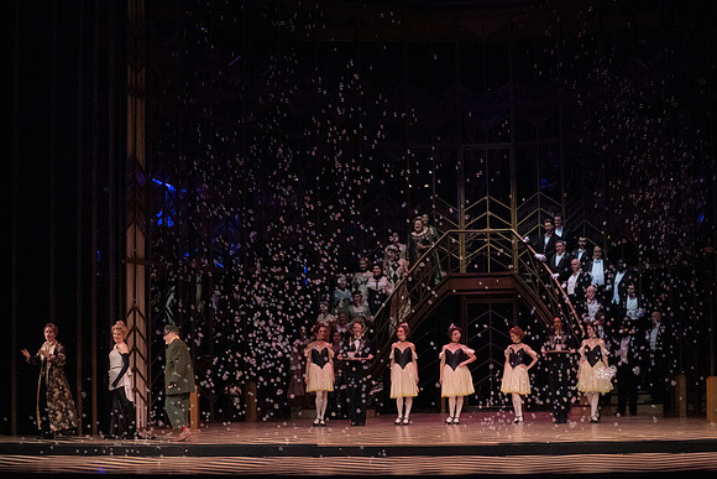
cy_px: 240
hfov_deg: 28.1
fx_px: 1434
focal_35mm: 72
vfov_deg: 18.9
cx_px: 358
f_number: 18
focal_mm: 72
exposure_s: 1/400
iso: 12800
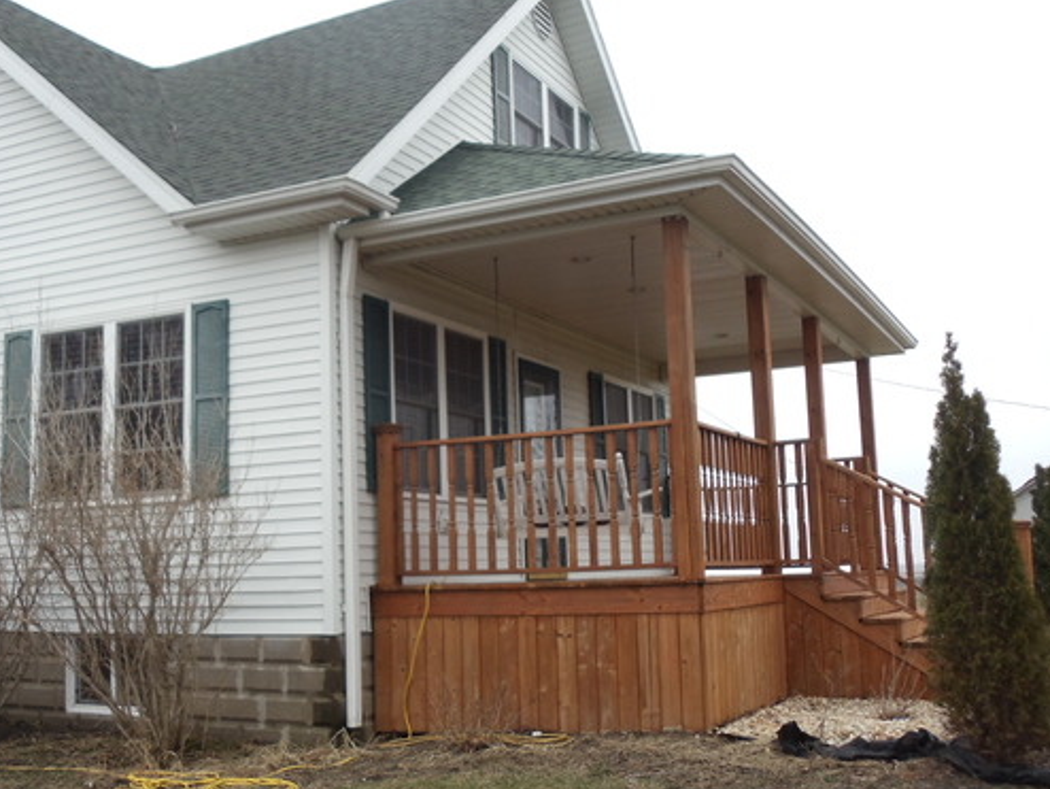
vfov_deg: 25.7
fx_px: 1730
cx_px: 383
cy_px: 417
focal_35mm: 57
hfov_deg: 33.6
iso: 100
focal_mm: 6
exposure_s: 1/125
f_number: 3.5
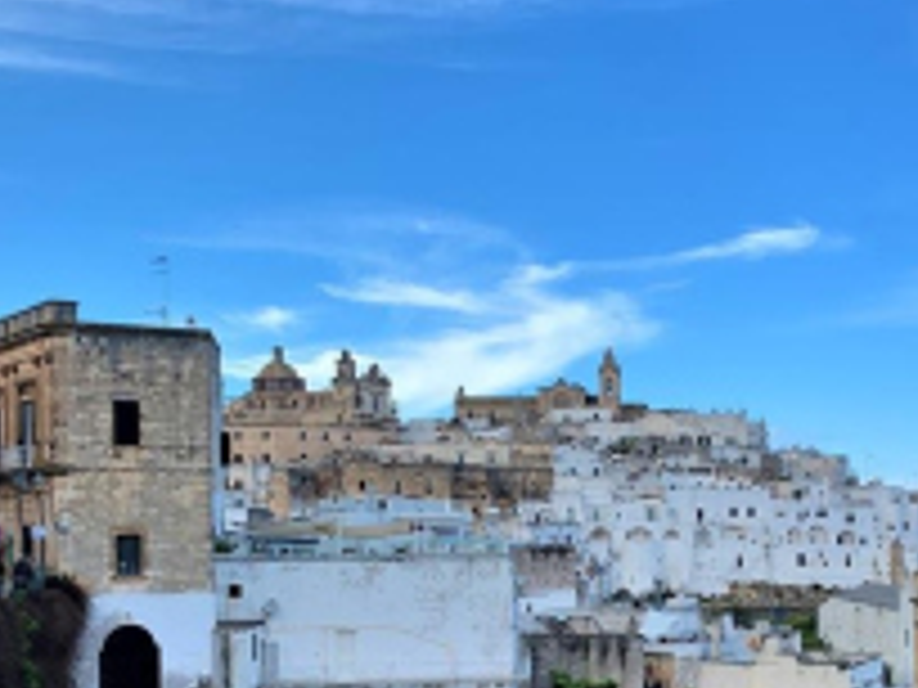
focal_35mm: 56
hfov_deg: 33.7
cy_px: 576
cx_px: 684
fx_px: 1485
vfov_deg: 25.5
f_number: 1.8
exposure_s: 1/1779
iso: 25
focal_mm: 4.25
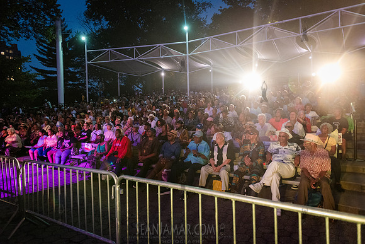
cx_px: 182
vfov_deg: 53.2
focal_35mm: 24
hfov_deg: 73.7
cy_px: 122
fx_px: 243
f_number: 2.8
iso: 6400
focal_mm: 24
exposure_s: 1/160
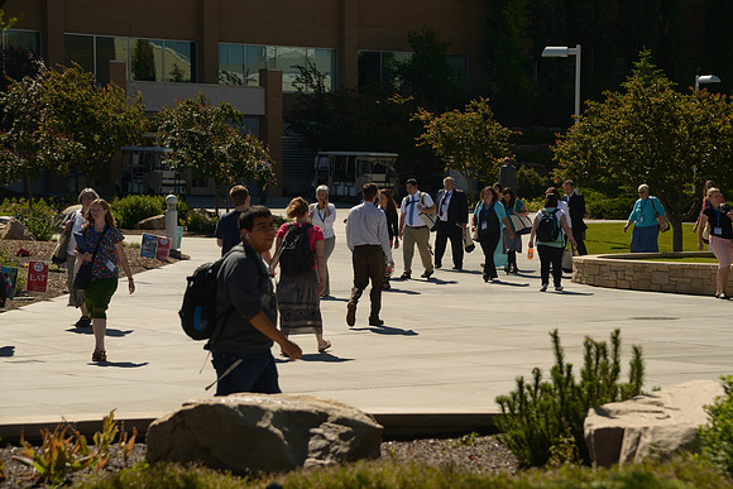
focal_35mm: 120
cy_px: 244
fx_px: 2444
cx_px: 366
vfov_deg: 11.4
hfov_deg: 17.1
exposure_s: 1/400
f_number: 8
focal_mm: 120
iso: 100
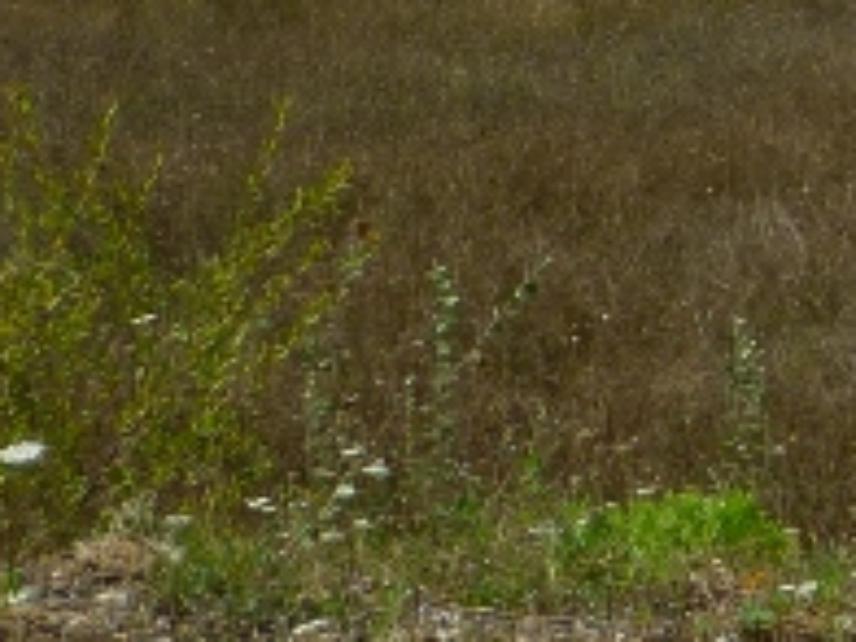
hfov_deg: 12.3
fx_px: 3660
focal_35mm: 148
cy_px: -90
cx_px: 1520
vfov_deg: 9.9
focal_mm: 5.2
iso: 80
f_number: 4
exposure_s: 1/800
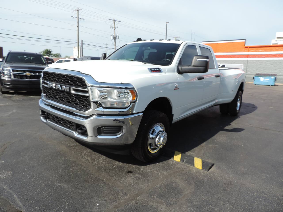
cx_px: 142
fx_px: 196
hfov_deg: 71.6
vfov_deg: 56.8
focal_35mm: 24
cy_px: 106
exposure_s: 1/1000
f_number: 3
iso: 80
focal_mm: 4.3
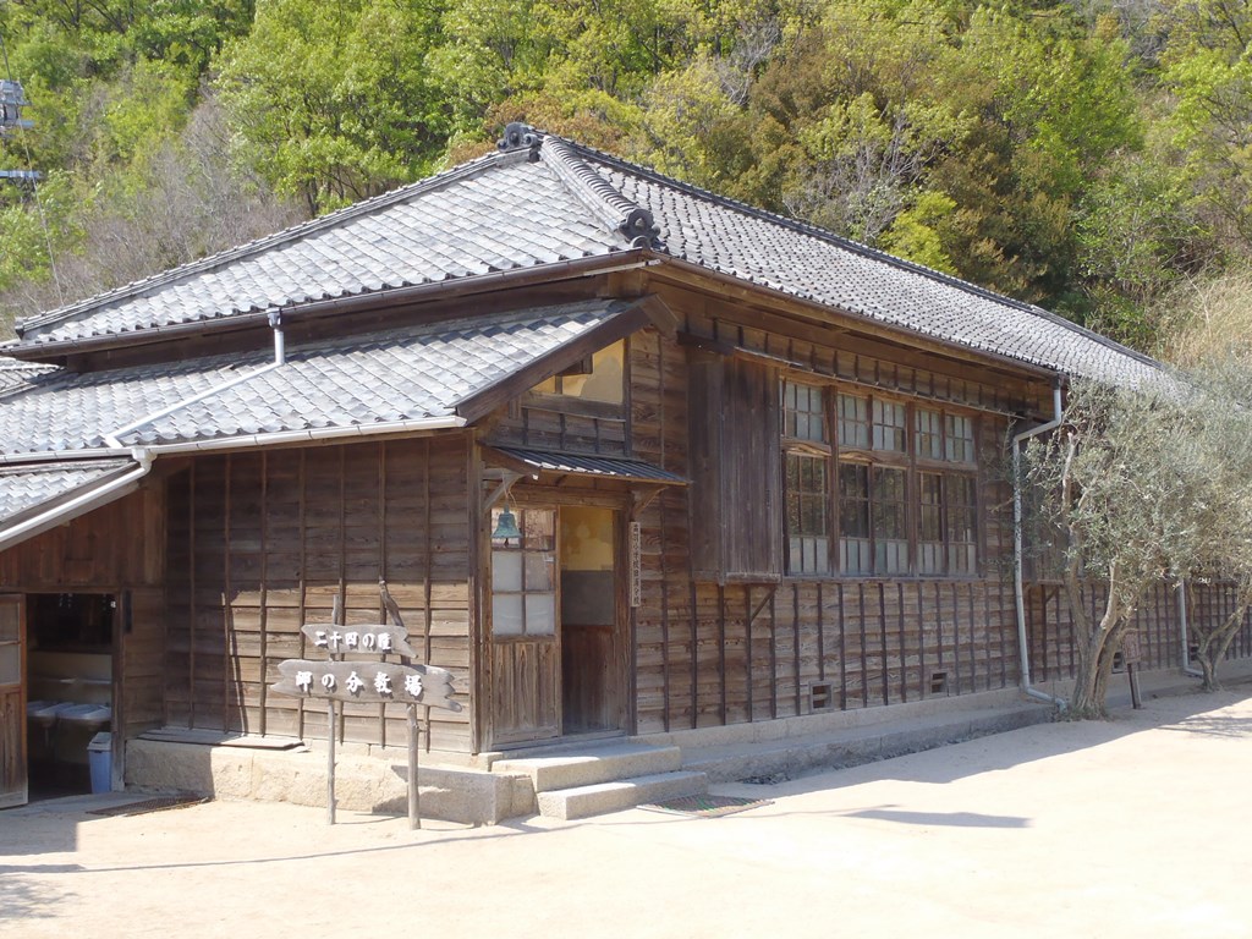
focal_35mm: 34
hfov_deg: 54.0
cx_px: 626
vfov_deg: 41.8
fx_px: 1230
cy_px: 470
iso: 80
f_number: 4.4
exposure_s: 1/200
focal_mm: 6.07
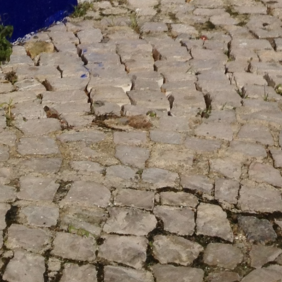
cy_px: -409
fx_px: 1521
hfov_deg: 10.4
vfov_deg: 9.4
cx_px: 327
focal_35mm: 165
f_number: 2.4
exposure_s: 1/3953
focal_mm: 4.28
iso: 50
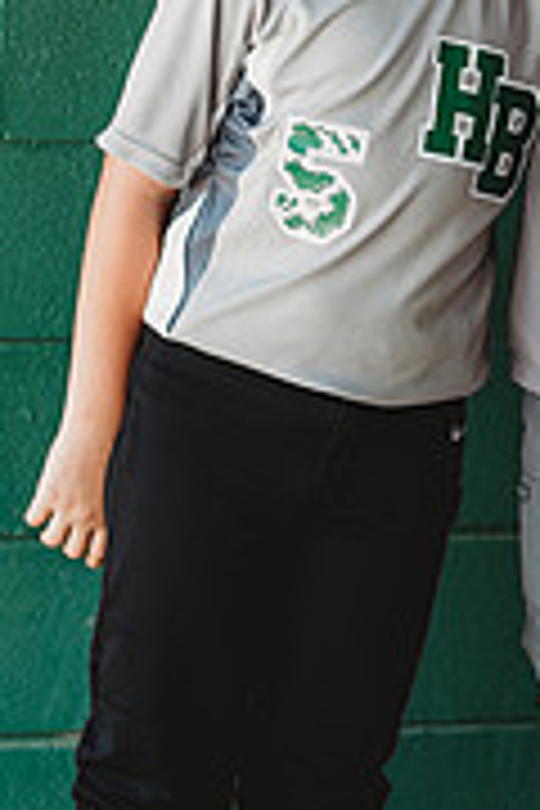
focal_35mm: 213
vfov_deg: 9.6
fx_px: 4792
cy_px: 112
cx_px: 634
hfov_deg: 6.4
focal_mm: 85
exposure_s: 1/250
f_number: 2.8
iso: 200
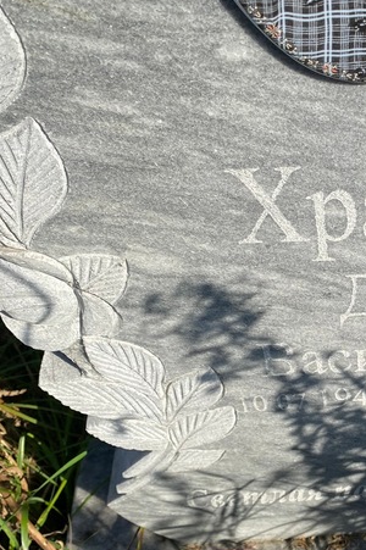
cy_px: 310
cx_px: 381
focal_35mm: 48
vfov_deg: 41.1
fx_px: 733
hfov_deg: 26.3
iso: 32
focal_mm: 4.25
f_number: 1.8
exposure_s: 1/2571
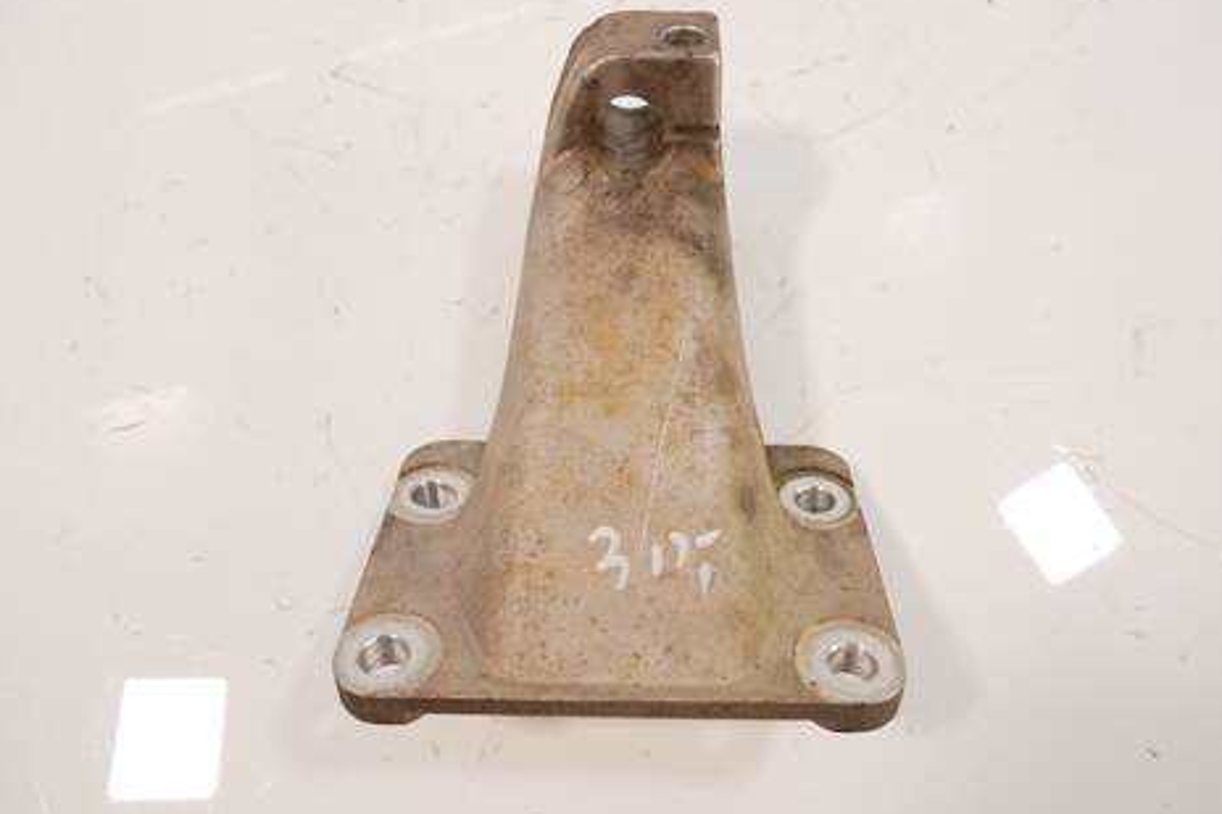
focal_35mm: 28
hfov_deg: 65.5
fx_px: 950
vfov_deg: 46.3
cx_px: 629
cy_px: 371
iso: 400
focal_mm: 13
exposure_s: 1/60
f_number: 3.5
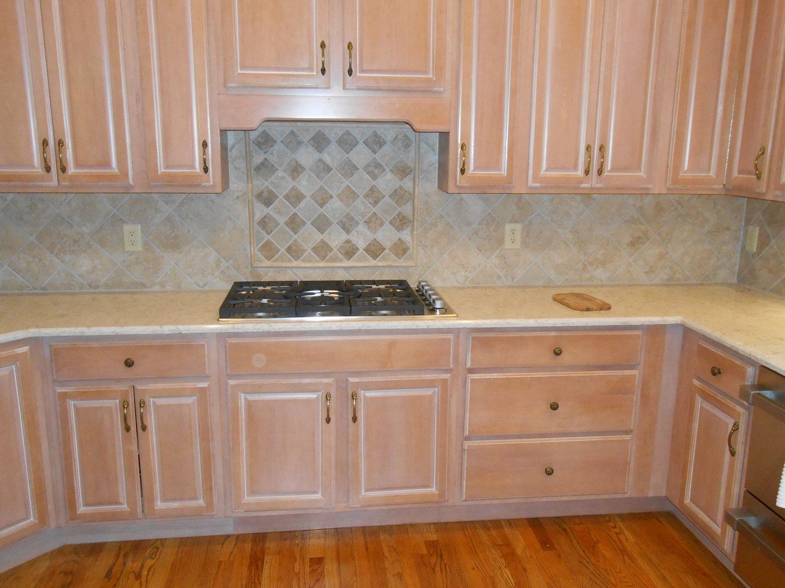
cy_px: 294
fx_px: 680
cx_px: 392
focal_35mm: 30
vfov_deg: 46.8
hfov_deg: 60.0
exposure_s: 1/25
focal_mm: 5.3
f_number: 3.8
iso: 500
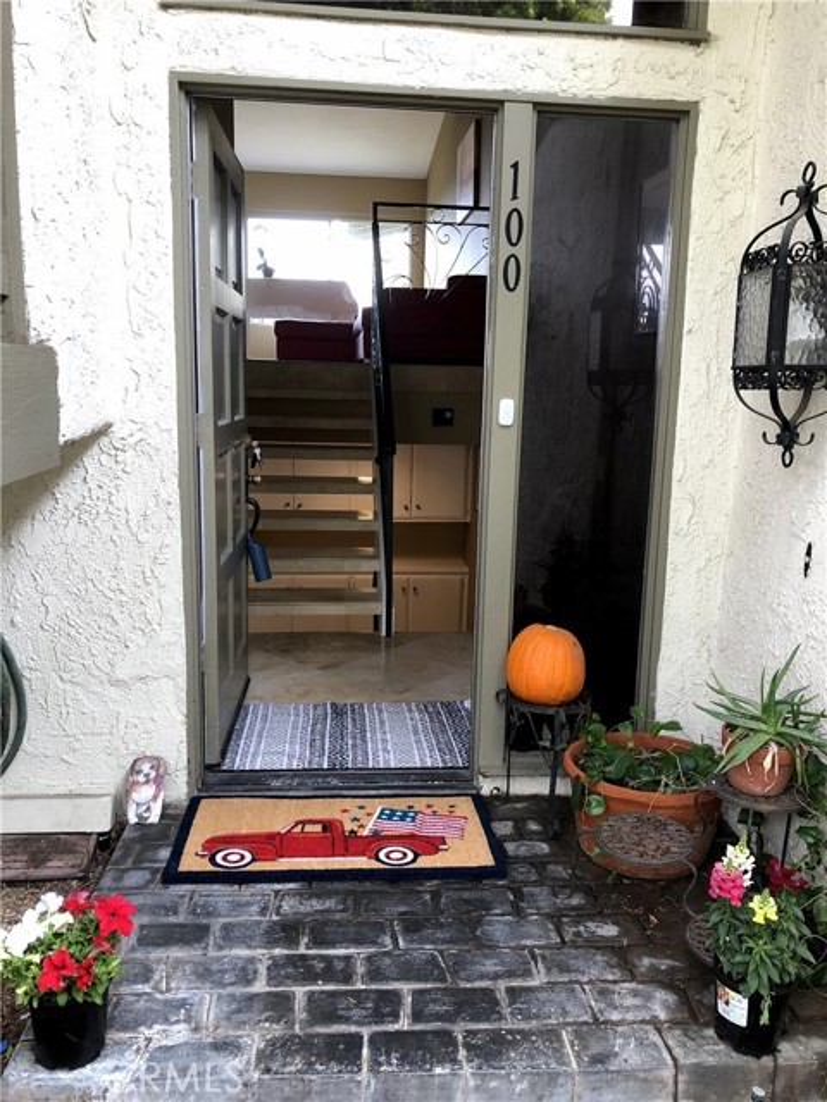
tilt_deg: -9.1
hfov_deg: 49.7
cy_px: 551
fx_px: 892
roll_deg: -1.4
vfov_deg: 63.4
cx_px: 414
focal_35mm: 28
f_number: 1.8
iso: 25
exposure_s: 1/40
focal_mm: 3.99
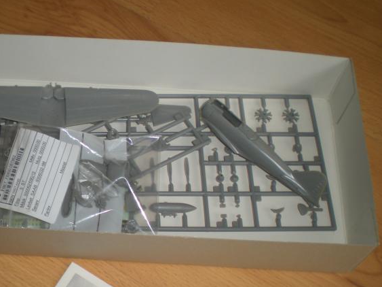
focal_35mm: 54
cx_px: 118
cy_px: 189
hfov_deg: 35.1
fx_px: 596
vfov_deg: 26.9
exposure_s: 1/31.3
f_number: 3.1
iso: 64
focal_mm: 6.3
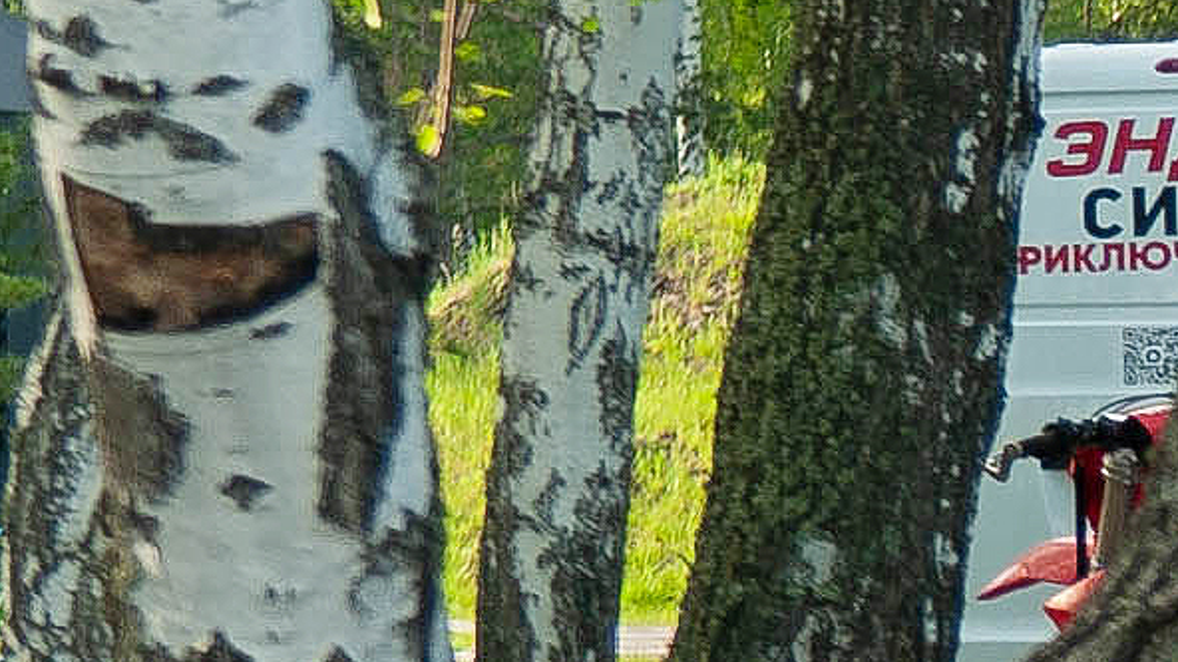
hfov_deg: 4.4
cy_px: -535
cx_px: -2585
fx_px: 14587
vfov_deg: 2.6
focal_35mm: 467
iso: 320
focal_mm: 62
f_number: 3.5
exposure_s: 1/1000
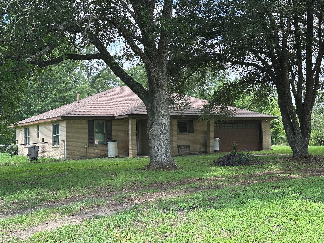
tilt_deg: +3.4
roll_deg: +1.5
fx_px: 449
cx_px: 162
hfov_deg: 39.7
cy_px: 122
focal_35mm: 48
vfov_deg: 30.3
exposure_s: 1/631
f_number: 1.78
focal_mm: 6.86
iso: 64
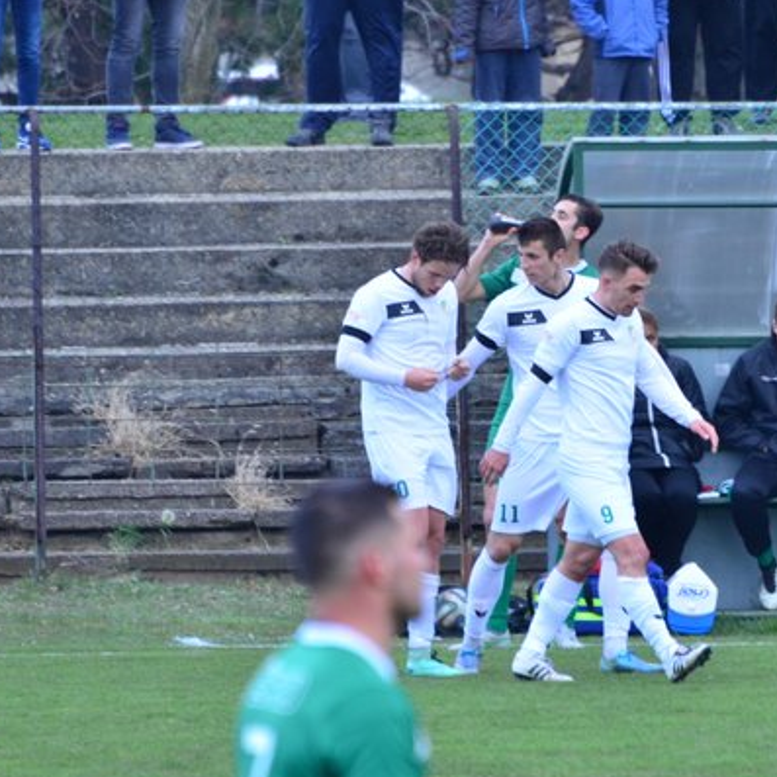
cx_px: 570
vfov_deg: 2.3
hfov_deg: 2.3
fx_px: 19554
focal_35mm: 770
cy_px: 323
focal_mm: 300
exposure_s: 1/250
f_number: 5.6
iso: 500
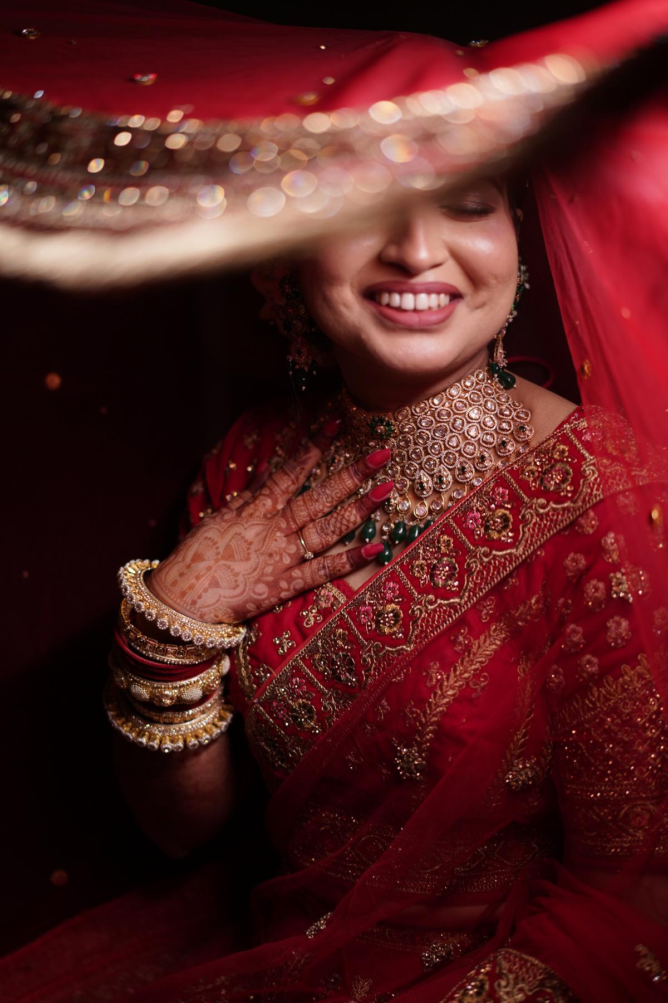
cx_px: 334
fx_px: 1531
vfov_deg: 36.2
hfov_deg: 24.6
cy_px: 502
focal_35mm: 55
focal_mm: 55
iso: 160
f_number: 1.8
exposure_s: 1/100
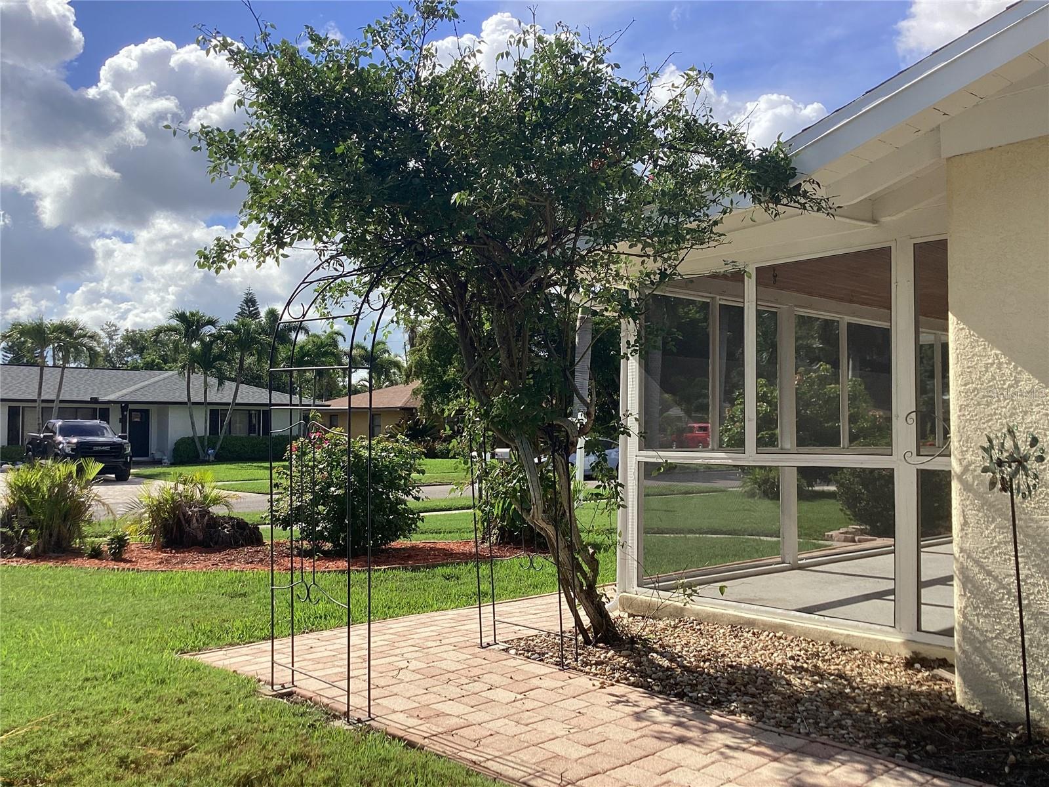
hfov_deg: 58.4
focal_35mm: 31
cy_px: 394
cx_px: 524
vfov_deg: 45.4
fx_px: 939
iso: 25
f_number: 2.4
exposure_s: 1/1101
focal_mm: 3.3
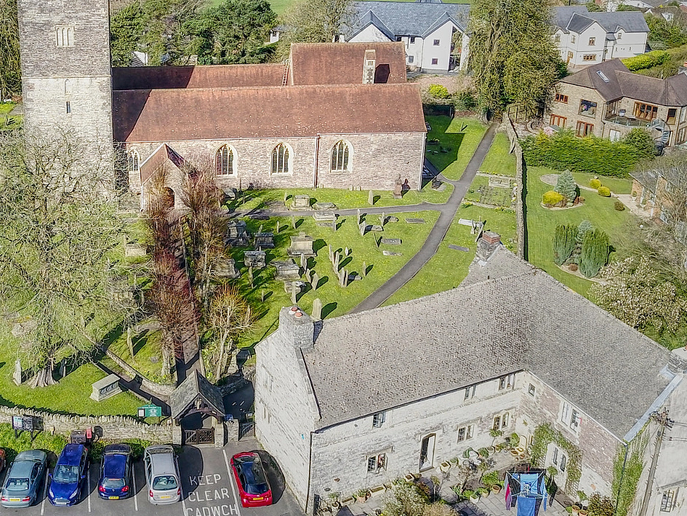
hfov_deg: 42.2
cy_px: 116
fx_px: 873
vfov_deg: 32.1
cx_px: 210
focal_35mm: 44
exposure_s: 1/774
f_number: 2.2
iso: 100
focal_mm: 4.7
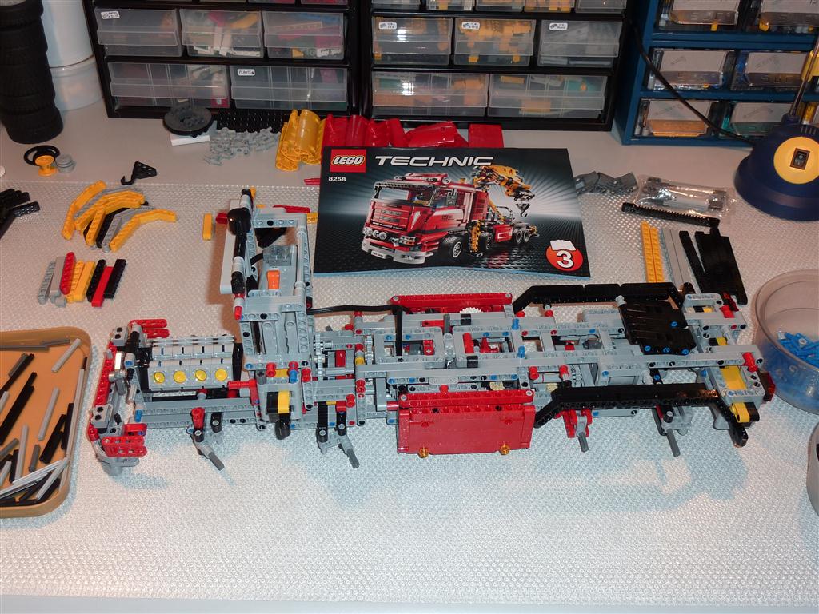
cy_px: 307
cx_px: 410
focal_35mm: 37
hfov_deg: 50.1
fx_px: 875
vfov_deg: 38.7
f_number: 3.6
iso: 100
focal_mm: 6.1
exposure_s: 1/30
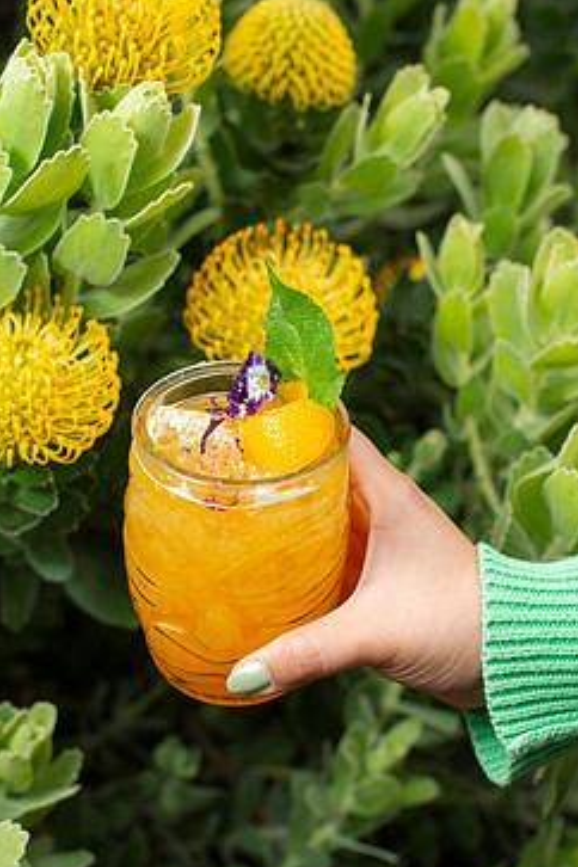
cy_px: 478
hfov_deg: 21.9
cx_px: 258
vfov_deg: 32.4
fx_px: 1493
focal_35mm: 62
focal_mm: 50
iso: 200
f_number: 4.5
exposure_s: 1/250
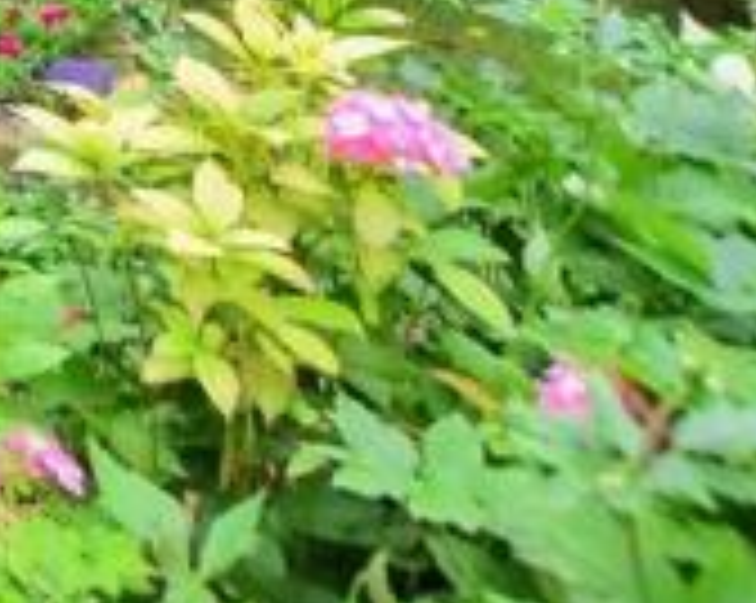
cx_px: -639
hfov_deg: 21.1
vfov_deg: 21.7
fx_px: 1229
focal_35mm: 55
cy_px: -367
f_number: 5
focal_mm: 10
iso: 500
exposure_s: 1/200
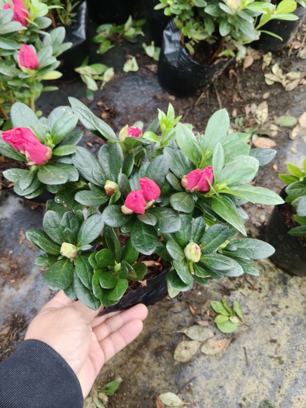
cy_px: 204
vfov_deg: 65.3
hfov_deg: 51.3
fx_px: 318
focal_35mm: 27
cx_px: 153
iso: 400
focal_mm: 3.96
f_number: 1.8
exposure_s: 1/100
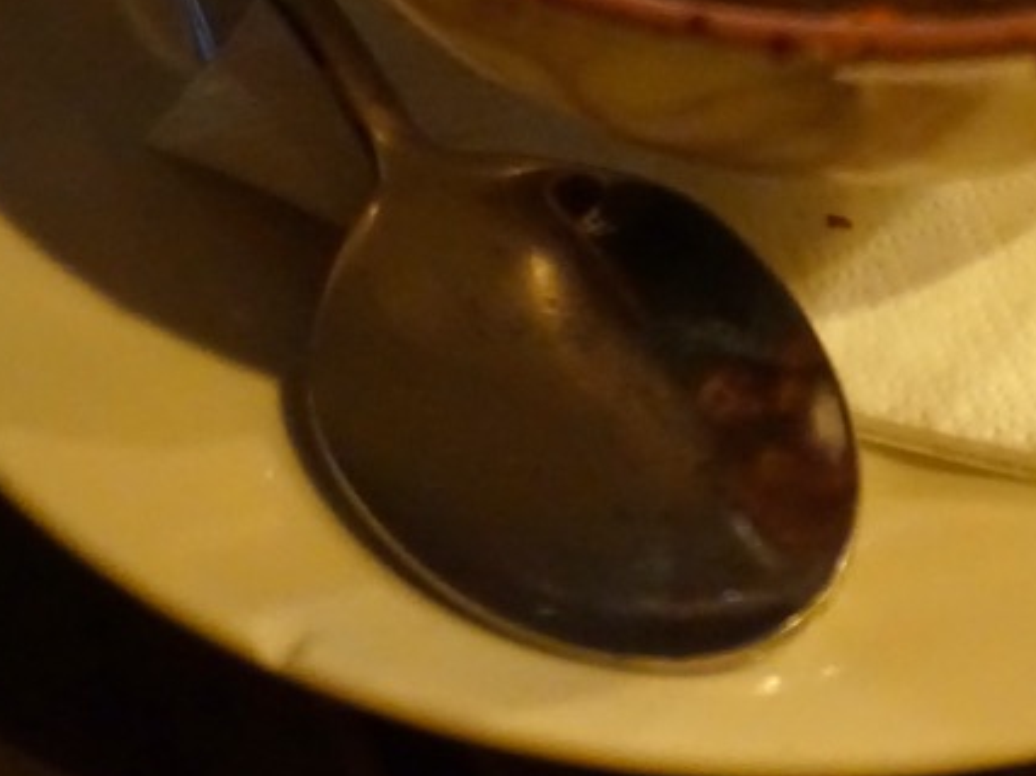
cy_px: -95
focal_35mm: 109
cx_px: 956
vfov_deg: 13.3
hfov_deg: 17.7
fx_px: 3272
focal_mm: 27
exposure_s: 1/160
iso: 8000
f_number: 4.5
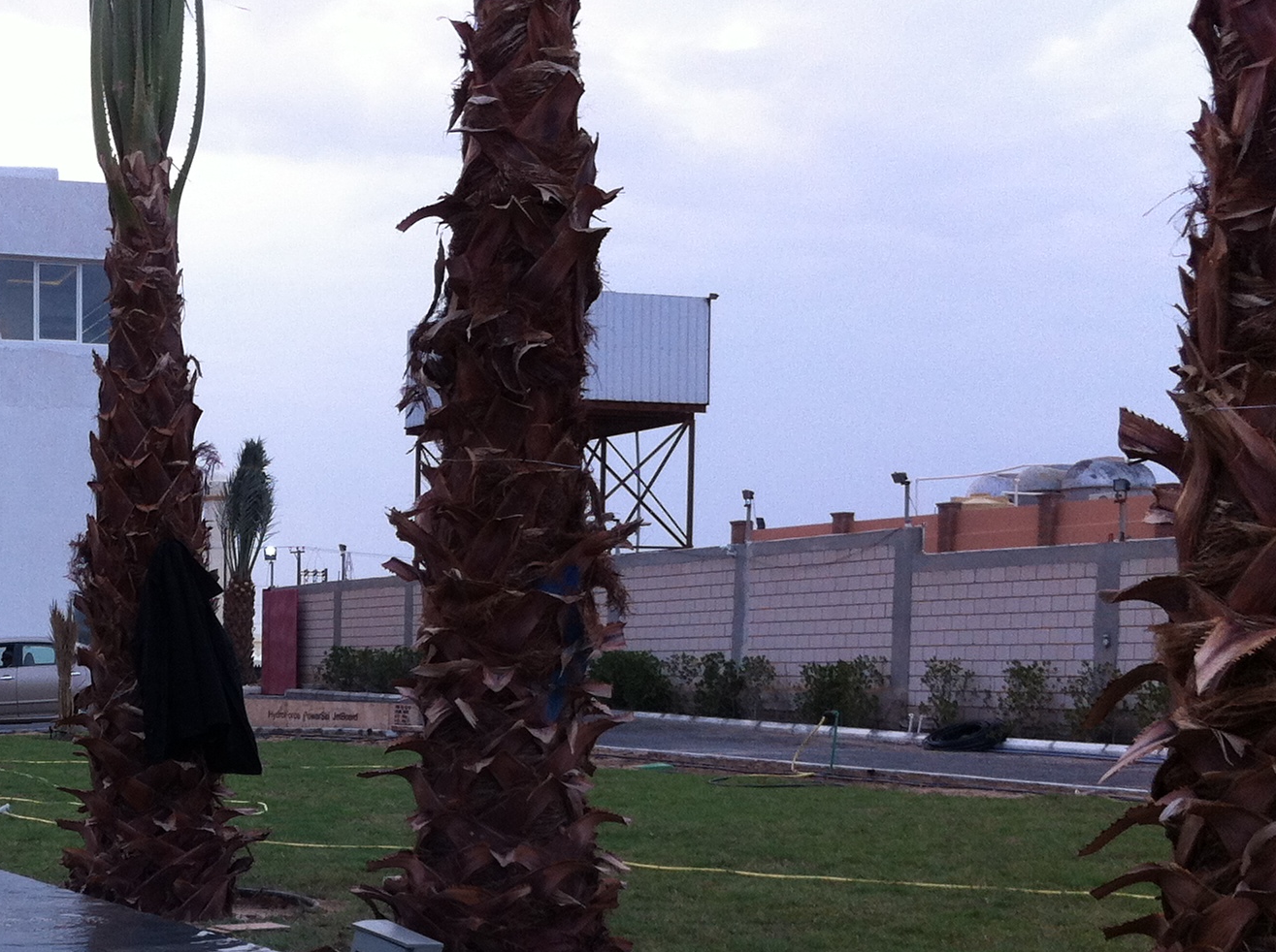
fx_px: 2540
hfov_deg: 27.4
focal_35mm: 69
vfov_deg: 20.9
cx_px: 190
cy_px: 791
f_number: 2.8
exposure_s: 1/180
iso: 80
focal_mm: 3.85
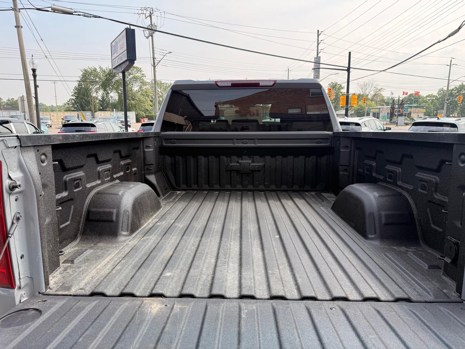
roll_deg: -0.3
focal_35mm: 24
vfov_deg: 56.8
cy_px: 174
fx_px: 322
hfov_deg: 71.6
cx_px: 232
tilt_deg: -9.3
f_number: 1.78
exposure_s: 1/2000
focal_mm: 6.76
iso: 80
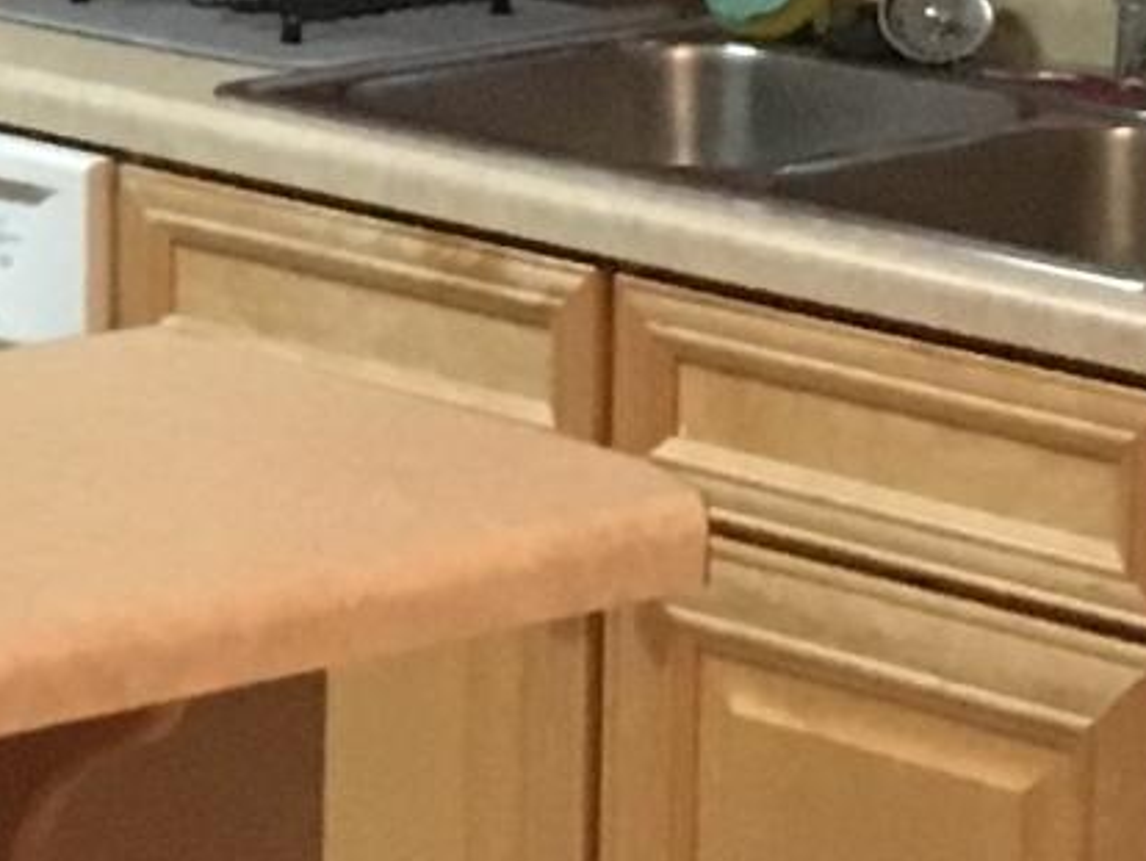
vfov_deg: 7.0
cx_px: -595
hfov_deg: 9.2
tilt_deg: -4.7
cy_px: -476
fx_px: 6956
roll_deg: -0.9
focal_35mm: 210
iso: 200
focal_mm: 4.15
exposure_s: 1/30
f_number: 2.2
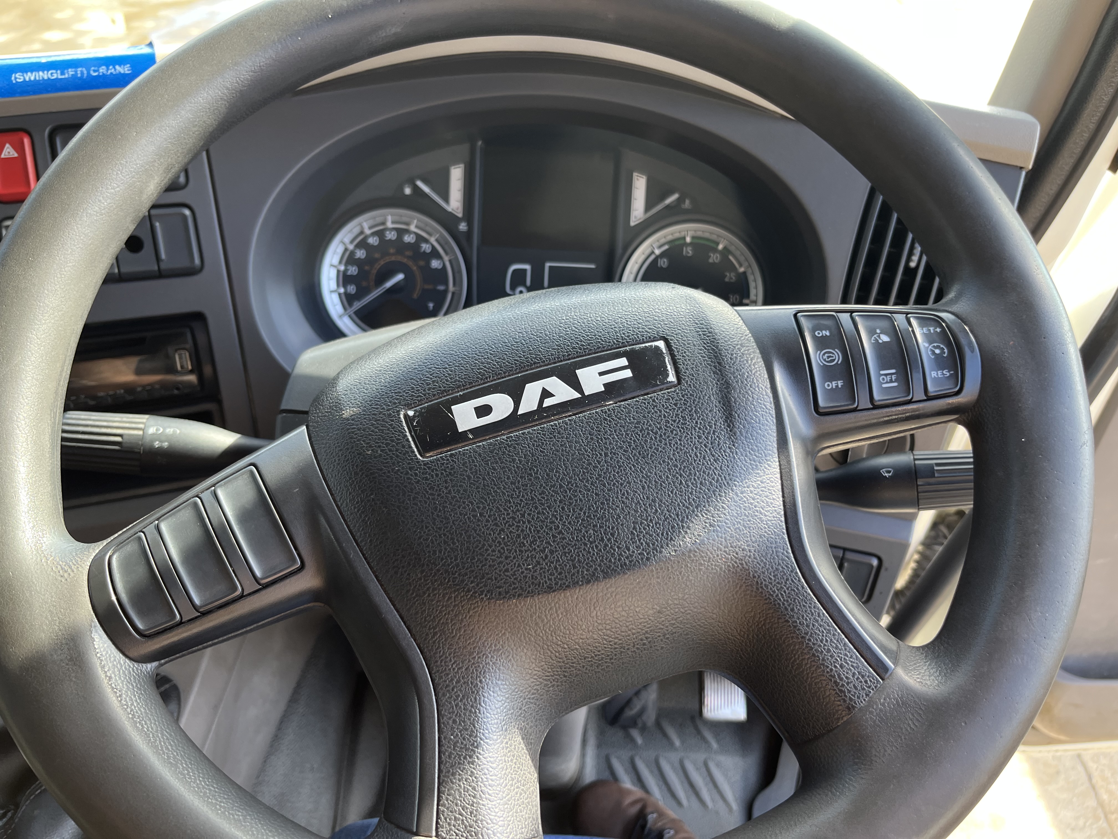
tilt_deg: -38.5
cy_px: 420
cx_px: 559
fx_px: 840
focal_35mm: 26
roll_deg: -2.8
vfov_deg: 53.1
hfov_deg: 67.3
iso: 50
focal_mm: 5.1
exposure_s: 1/121
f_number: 1.6
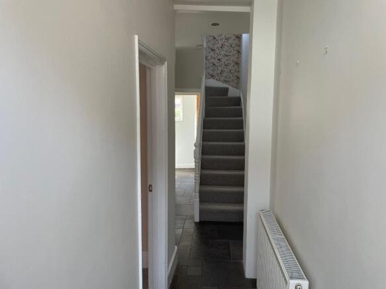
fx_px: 290
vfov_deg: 53.0
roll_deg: +0.1
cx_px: 193
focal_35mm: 26
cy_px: 144
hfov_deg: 67.3
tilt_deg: -9.2
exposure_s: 1/120
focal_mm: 4.2
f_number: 1.6
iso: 125
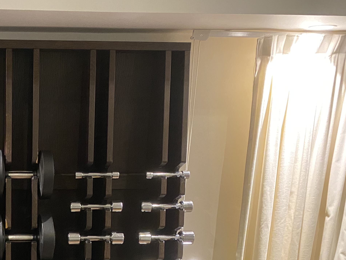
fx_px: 550
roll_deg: -0.5
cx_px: -3
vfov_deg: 25.6
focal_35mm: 55
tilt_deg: -13.9
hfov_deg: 32.1
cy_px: 239
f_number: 1.8
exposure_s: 1/33
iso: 500
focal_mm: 4.25
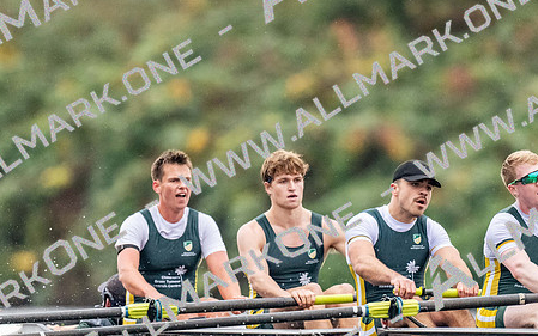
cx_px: 326
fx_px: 17352
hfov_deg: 1.8
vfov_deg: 1.1
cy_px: 198
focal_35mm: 1183
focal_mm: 600
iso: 4500
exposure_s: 1/2500
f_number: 4
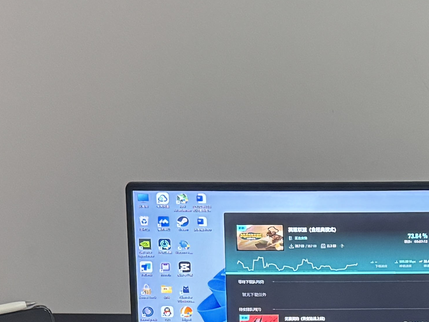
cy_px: 464
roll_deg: +0.7
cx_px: 378
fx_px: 1153
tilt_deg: -36.0
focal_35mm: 93
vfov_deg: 14.9
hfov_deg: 20.7
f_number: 1.78
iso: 800
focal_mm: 6.76
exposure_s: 1/60
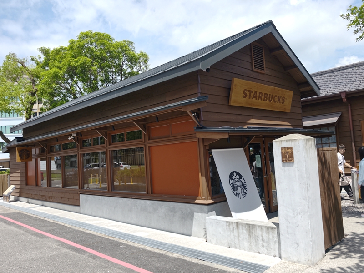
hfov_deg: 73.9
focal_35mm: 23
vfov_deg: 58.9
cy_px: 136
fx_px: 242
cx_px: 182
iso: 63
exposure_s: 1/1408
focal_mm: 6.25
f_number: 1.68
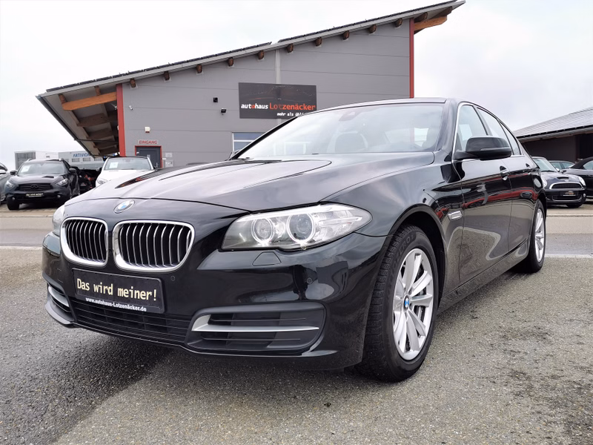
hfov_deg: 58.4
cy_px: 222
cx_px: 296
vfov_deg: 45.4
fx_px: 531
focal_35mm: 31
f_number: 1.8
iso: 50
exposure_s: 1/1318
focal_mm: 5.58
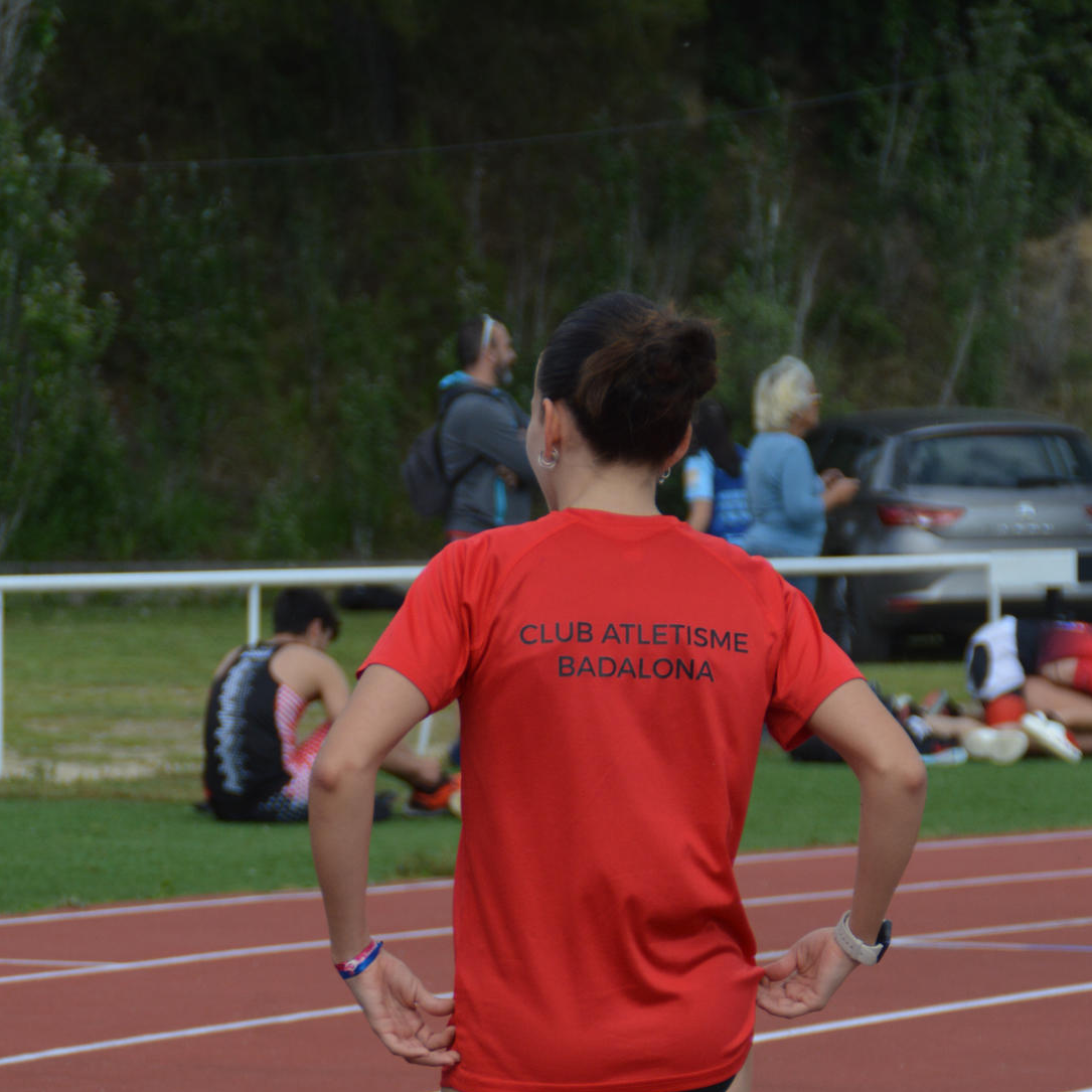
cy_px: 990
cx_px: 469
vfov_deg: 5.4
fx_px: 11592
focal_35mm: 325
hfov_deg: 5.4
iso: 400
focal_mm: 135
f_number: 6
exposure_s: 1/1000
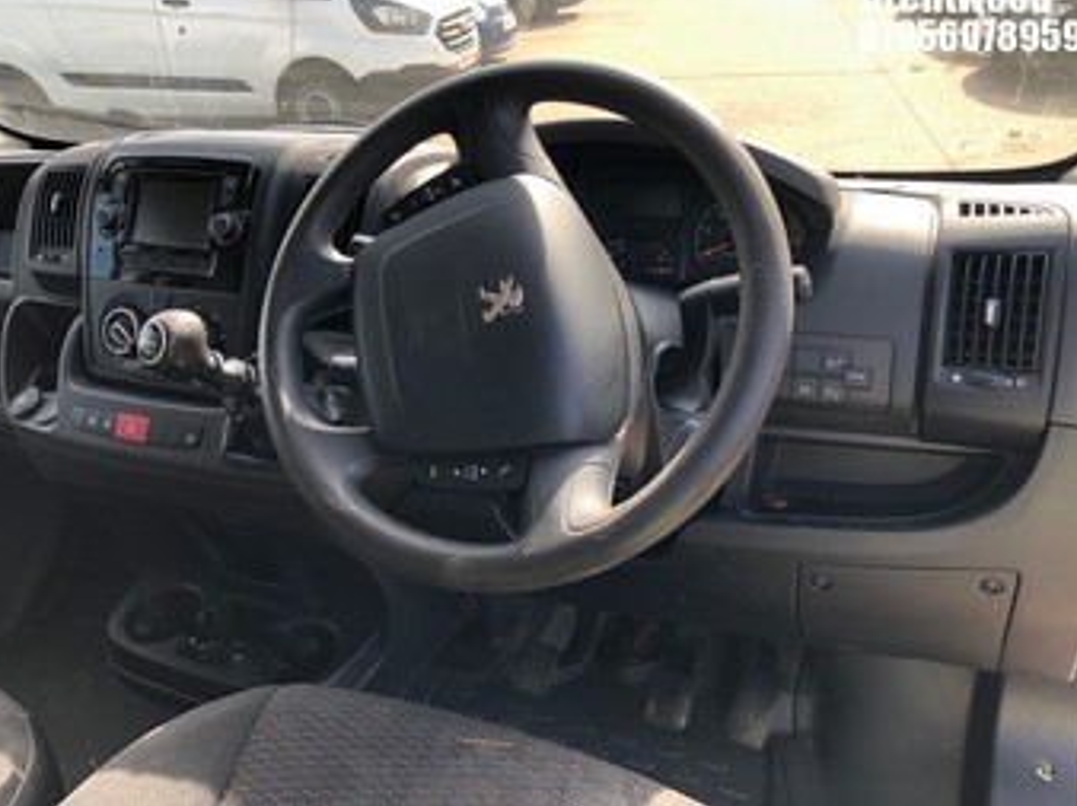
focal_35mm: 29
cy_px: 392
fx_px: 902
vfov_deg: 48.2
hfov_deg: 61.7
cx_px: 529
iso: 25
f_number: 1.8
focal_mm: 4
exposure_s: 1/120
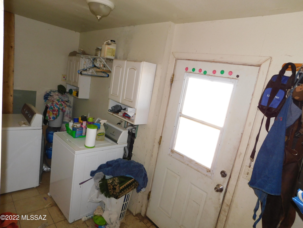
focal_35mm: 23
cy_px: 114
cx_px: 152
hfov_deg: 73.9
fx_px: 201
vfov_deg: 58.9
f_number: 3
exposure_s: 1/30
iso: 200
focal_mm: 4
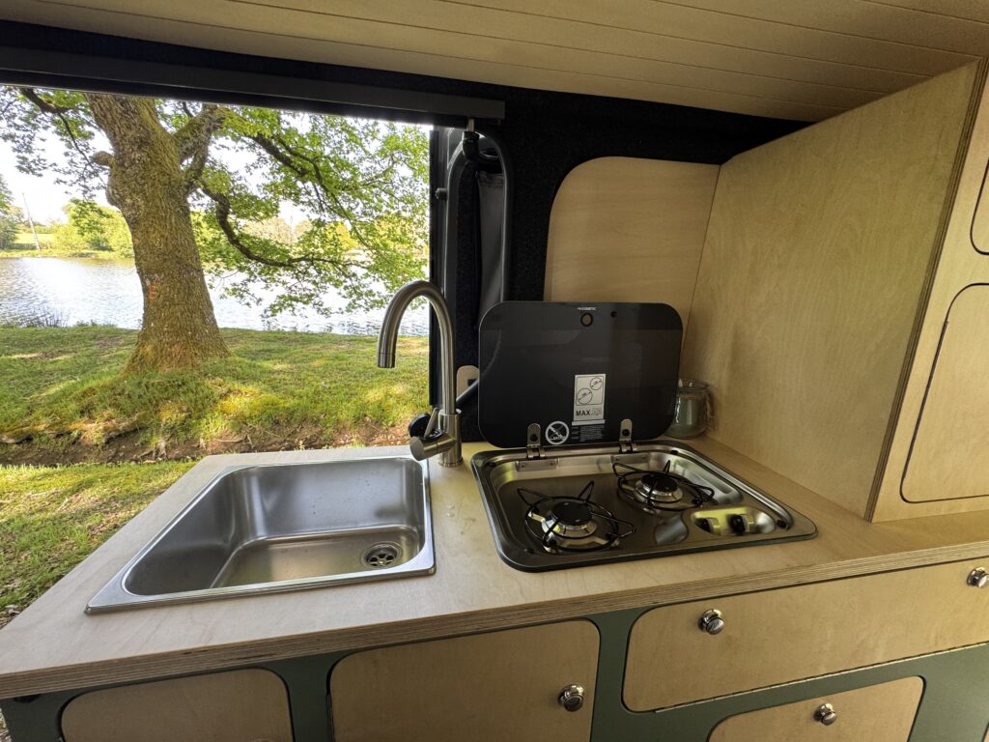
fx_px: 400
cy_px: 371
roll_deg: -1.2
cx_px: 494
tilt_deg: -16.8
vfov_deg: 85.7
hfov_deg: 102.1
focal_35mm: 14
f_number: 2.2
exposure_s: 1/99
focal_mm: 2.22
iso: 160
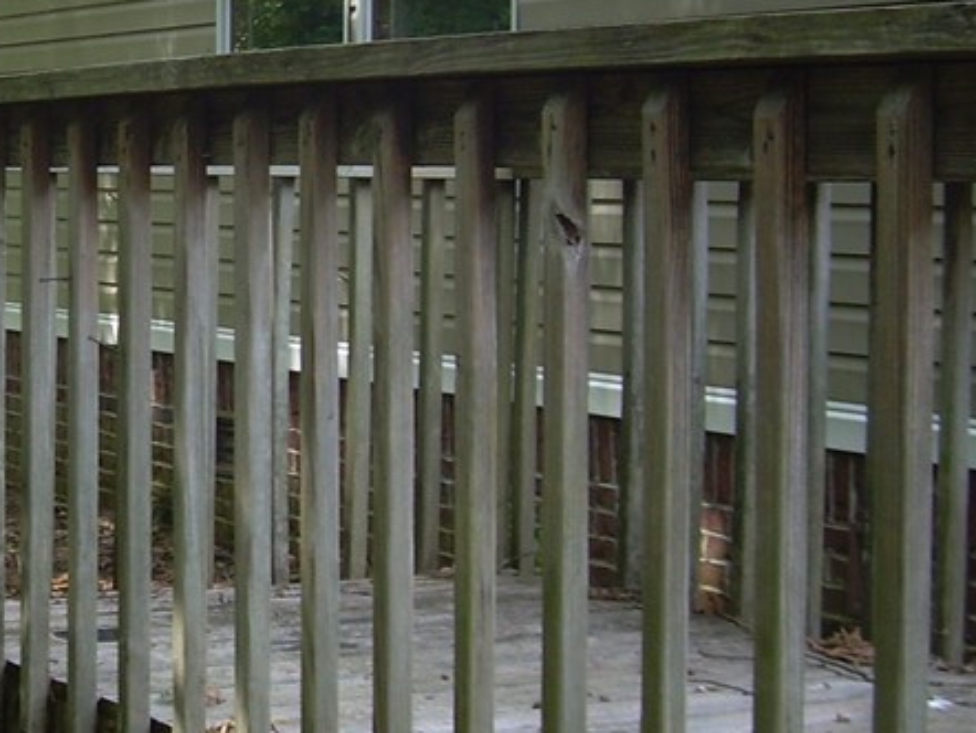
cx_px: 2
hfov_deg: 21.5
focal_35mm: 88
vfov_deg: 16.7
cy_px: 190
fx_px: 2483
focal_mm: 6.3
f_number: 2.8
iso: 50
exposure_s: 1/92.5
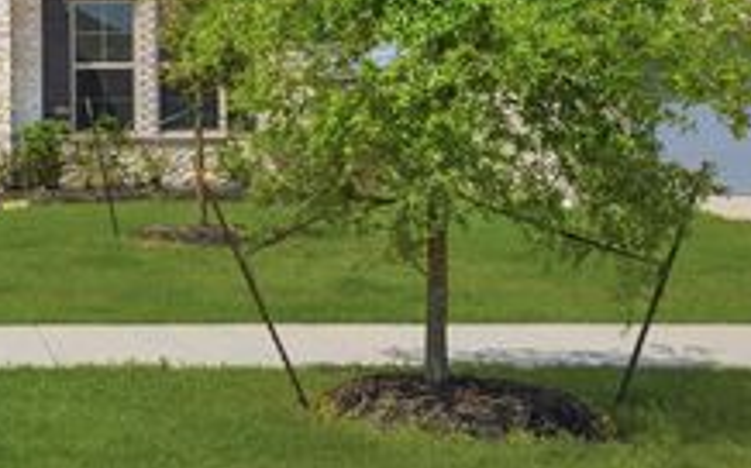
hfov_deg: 27.1
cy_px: 26
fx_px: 1432
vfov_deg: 18.2
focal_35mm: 70
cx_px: -65
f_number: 9
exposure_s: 1/4000
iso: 400
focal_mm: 30
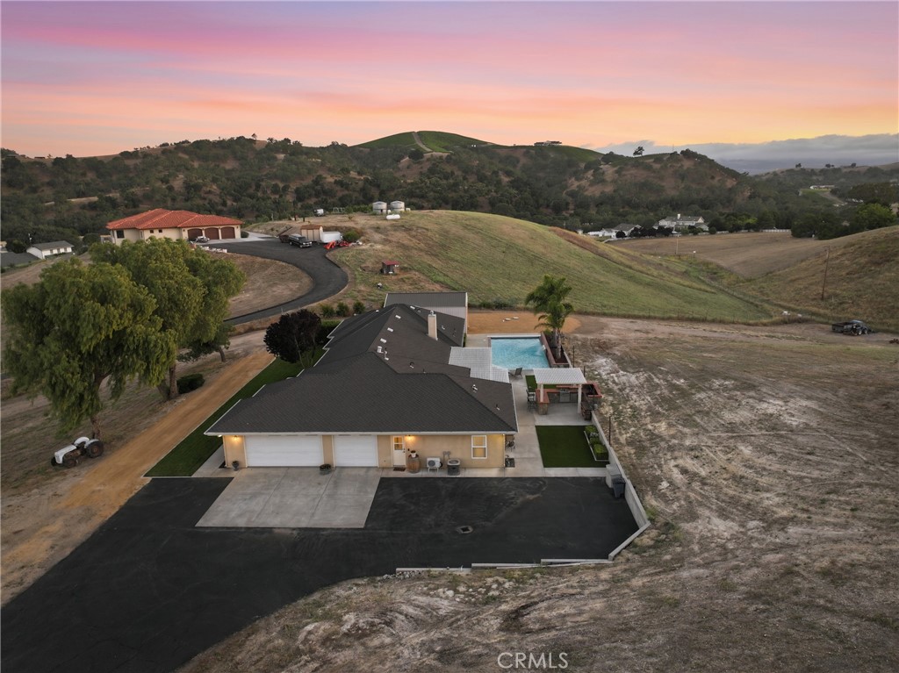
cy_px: 336
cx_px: 450
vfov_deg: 56.8
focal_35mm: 24
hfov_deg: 71.6
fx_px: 623
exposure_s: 1/100
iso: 230
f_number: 2.8
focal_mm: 12.3
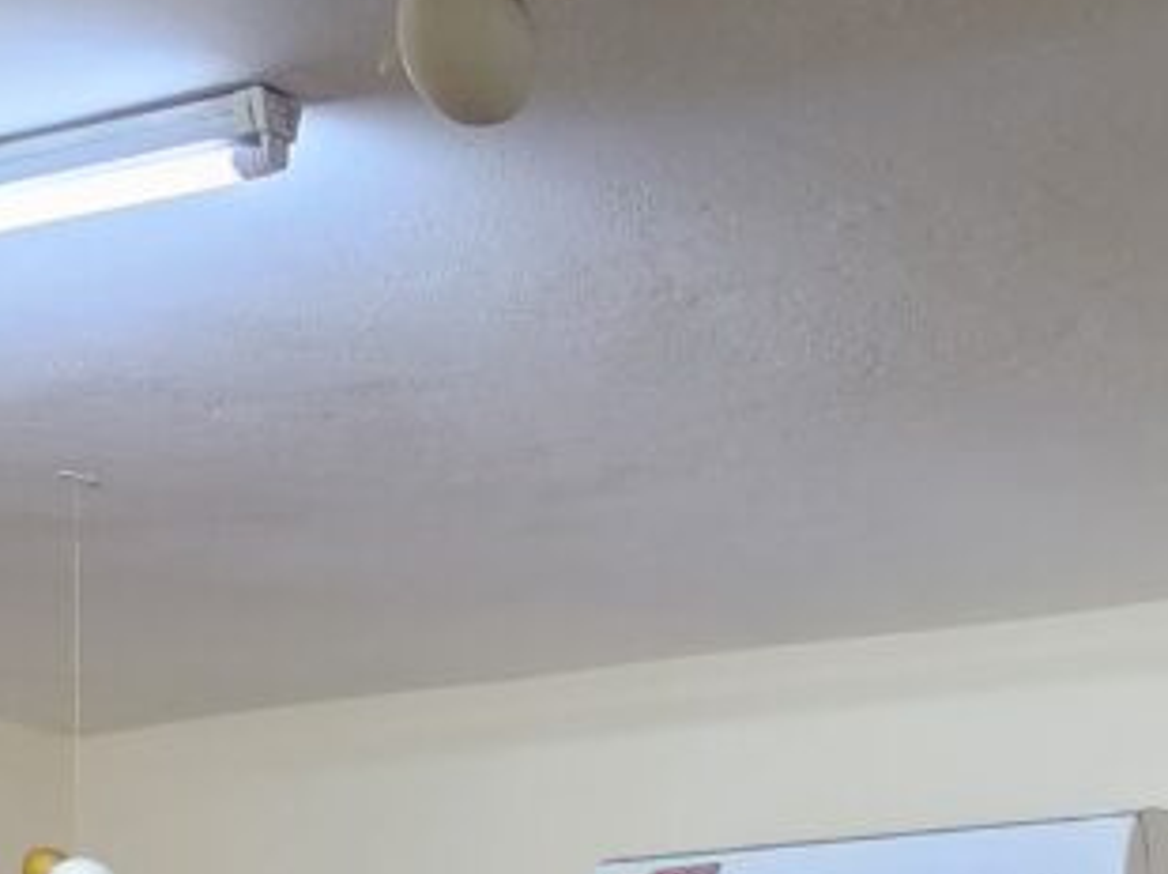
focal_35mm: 114
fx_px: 3844
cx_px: 2102
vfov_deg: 11.6
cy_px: 1748
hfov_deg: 15.0
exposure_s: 1/100
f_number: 1.8
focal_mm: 5.4
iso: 500
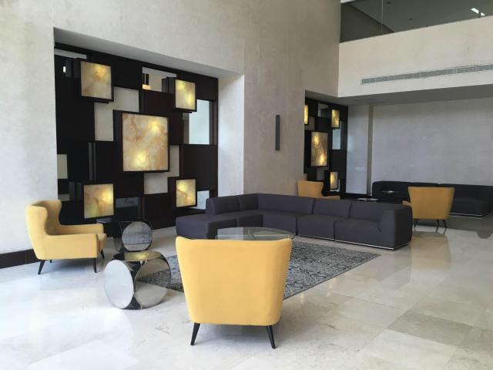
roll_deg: +0.2
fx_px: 413
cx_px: 246
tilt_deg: -4.1
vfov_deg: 48.2
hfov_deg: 61.7
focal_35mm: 29
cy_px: 185
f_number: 2.2
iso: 25
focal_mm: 4.15
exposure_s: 1/30
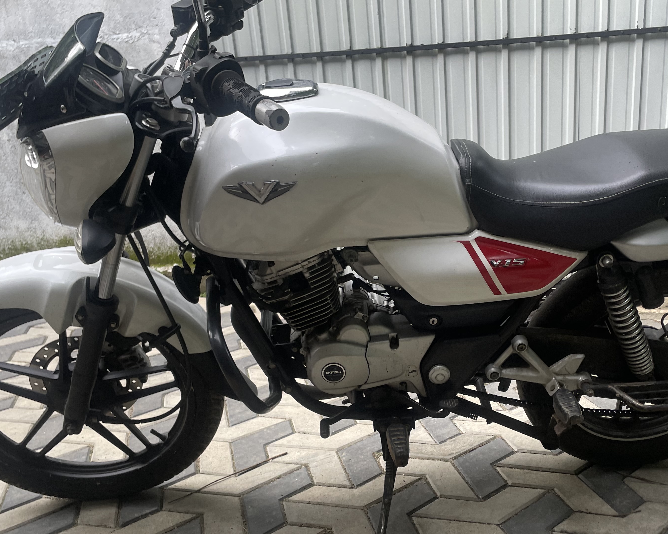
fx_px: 751
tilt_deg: -21.1
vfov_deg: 38.7
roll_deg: +4.1
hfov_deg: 47.7
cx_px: 395
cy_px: 359
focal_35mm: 38
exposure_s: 1/121
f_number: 1.6
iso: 100
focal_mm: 4.2
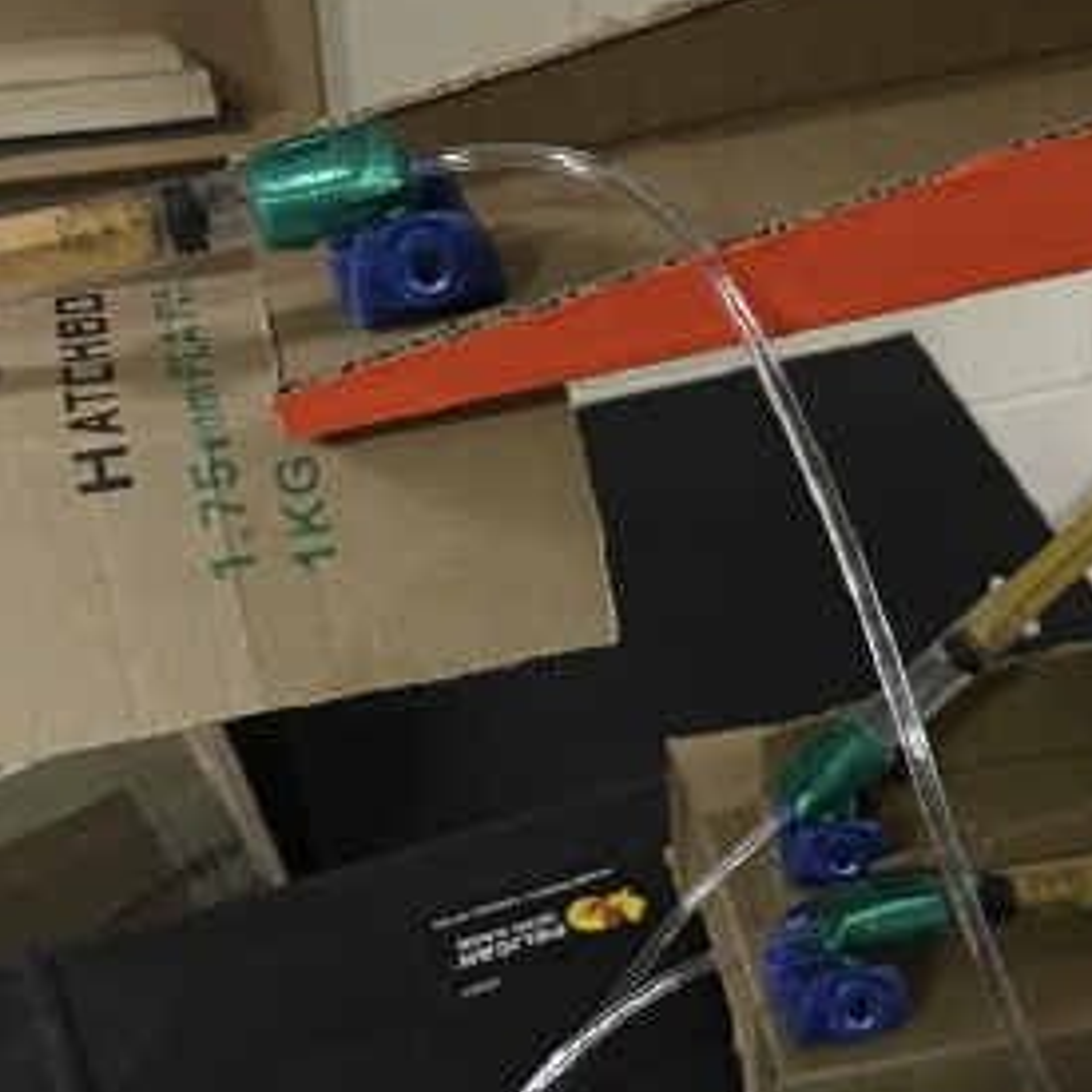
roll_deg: -0.7
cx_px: 796
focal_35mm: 48
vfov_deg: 35.2
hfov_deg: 34.7
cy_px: 679
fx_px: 1713
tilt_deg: -28.2
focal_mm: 3.99
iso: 100
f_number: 1.8
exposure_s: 1/8
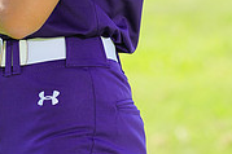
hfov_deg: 2.1
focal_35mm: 963
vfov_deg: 1.4
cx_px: 56
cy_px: -168
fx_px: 6200
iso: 200
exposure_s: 1/125
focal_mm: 297
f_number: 10
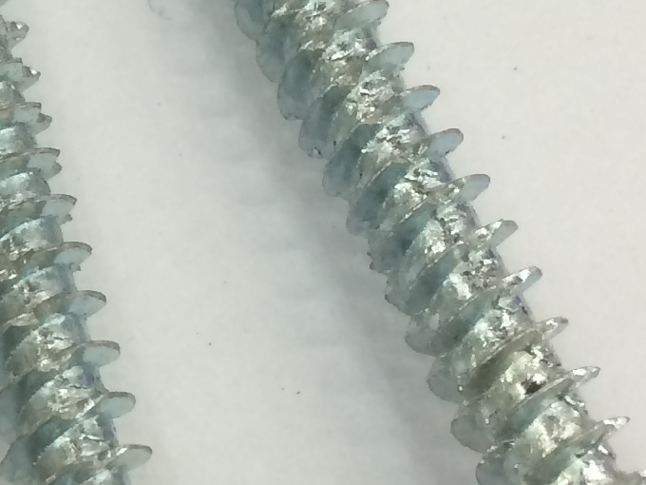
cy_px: 223
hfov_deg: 12.5
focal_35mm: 144
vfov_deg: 10.3
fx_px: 2687
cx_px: -538
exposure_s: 1/33
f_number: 2.2
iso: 50
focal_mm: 4.12
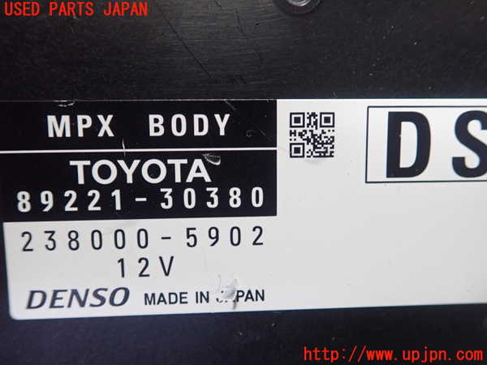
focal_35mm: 30
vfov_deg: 46.8
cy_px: 182
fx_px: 422
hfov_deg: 60.0
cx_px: 244
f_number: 2.3
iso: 500
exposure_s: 1/125
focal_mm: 5.5
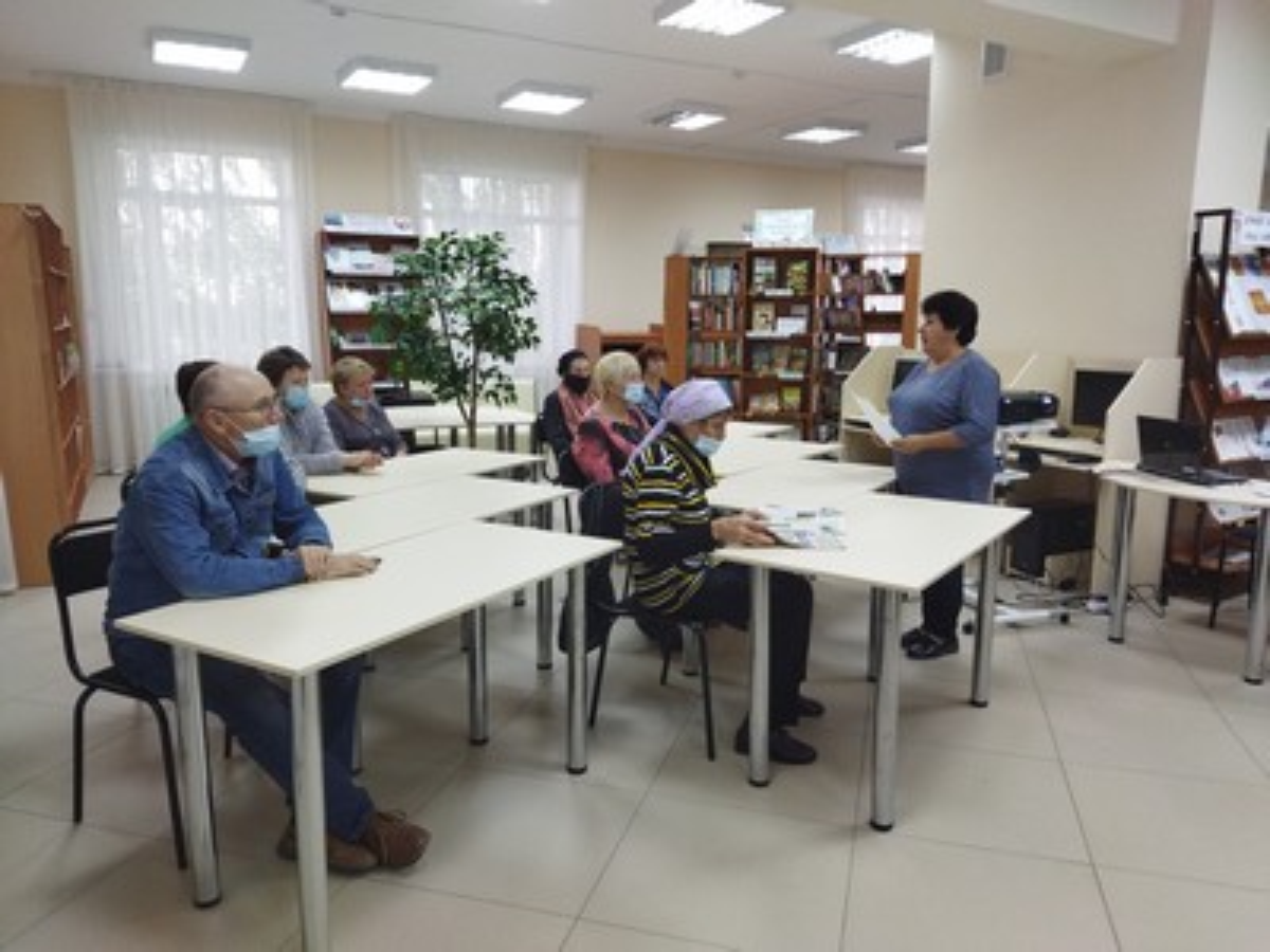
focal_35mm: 27
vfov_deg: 51.4
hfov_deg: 65.3
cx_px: 635
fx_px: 991
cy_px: 476
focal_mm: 4.71
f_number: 1.79
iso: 189
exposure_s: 1/50
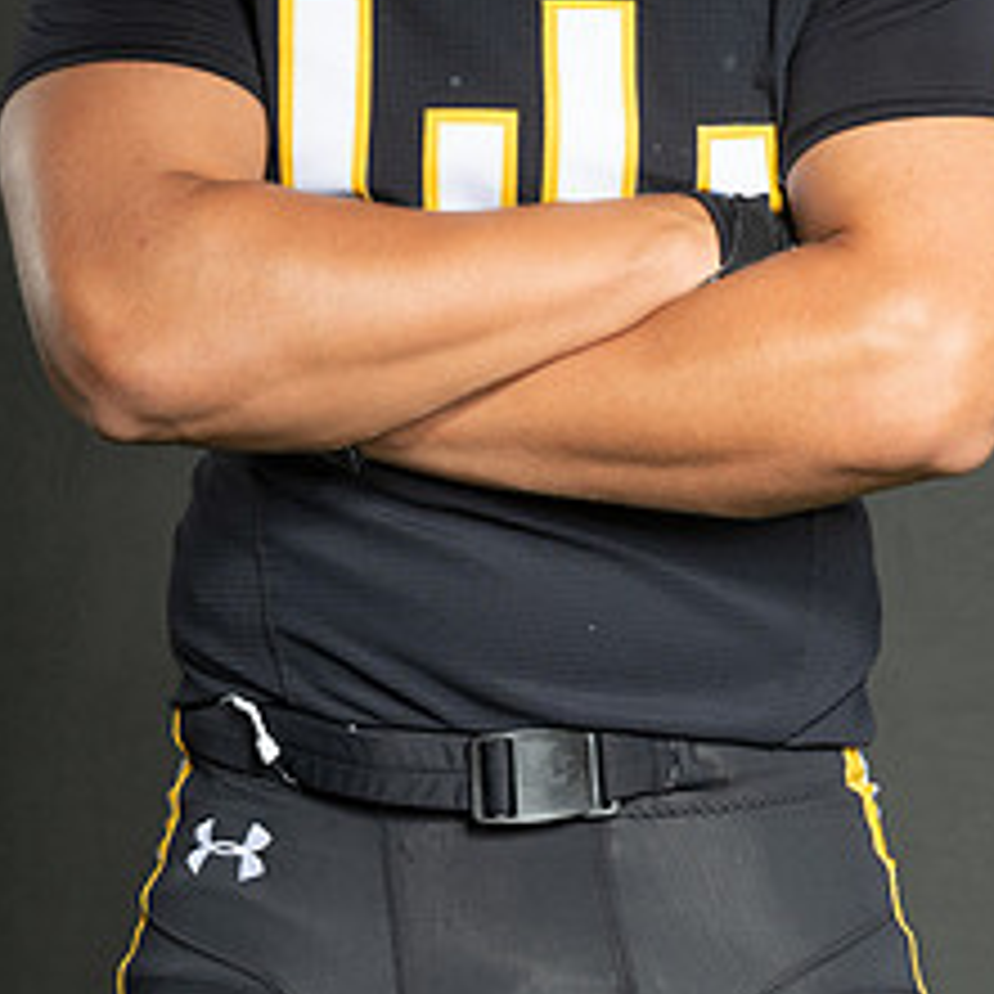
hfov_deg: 7.7
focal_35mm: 228
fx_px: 7407
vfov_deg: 7.7
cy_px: 67
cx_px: 649
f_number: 8
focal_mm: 74
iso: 200
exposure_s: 1/200
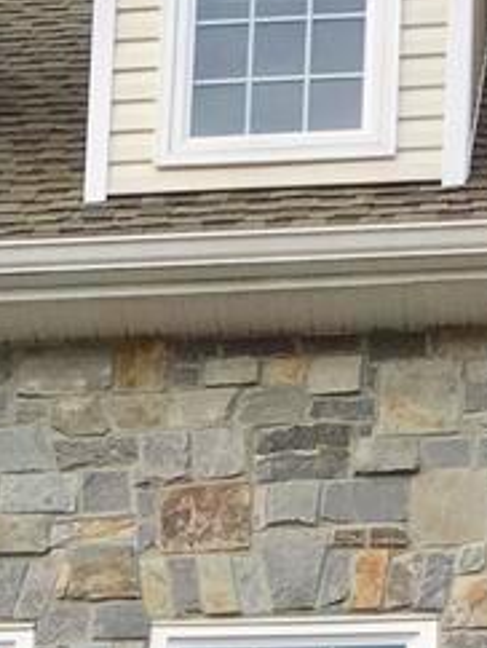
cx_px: -115
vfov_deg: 9.6
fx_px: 3445
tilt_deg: +12.8
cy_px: 1500
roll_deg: -4.7
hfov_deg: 8.0
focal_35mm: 184
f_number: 2.2
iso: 25
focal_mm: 4.15
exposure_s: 1/615
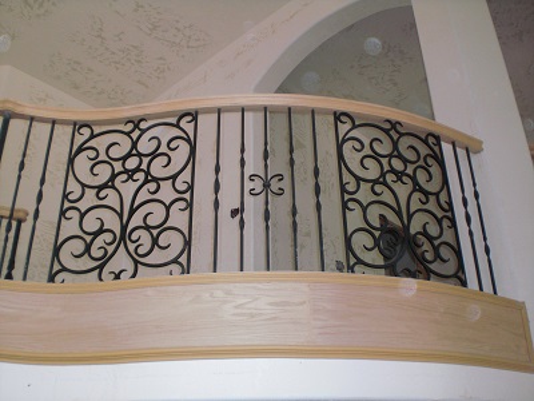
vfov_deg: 37.7
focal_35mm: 38
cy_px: 200
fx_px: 586
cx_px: 267
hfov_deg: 49.0
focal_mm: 6.3
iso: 200
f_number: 3.1
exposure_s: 1/60
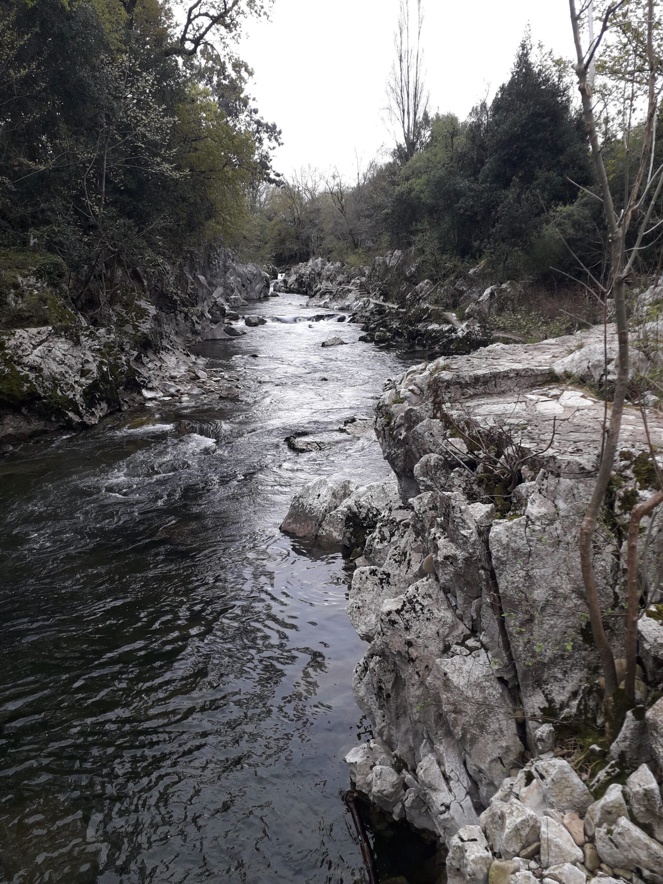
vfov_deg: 65.3
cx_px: 332
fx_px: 690
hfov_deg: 51.4
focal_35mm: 27
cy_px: 442
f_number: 1.9
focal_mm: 3.6
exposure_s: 1/158
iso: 40
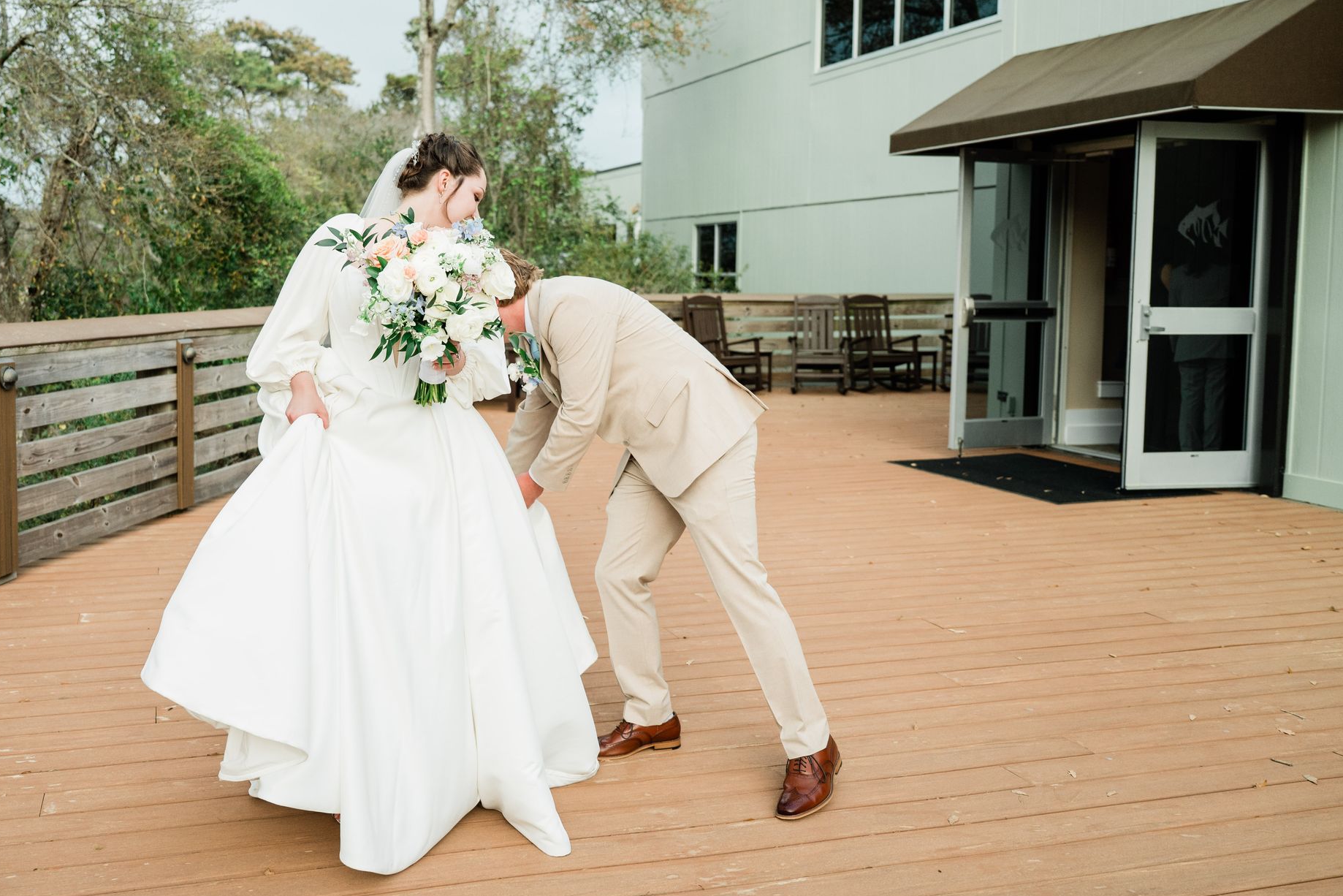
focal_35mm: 34
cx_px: 458
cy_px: 352
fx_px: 1269
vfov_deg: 38.7
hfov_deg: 54.8
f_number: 2.8
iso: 250
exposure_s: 1/2000
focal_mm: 25
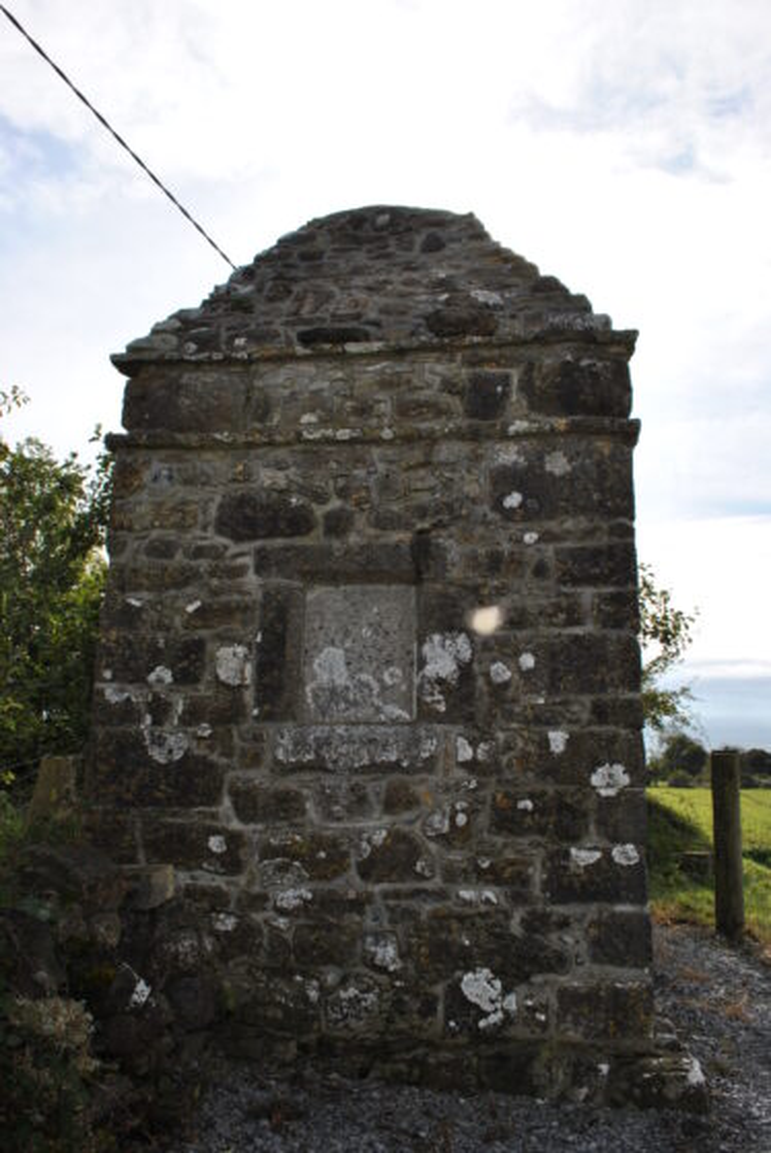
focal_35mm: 27
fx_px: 865
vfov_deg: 67.3
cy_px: 576
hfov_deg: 48.0
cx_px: 386
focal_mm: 18
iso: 100
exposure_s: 1/200
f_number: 11
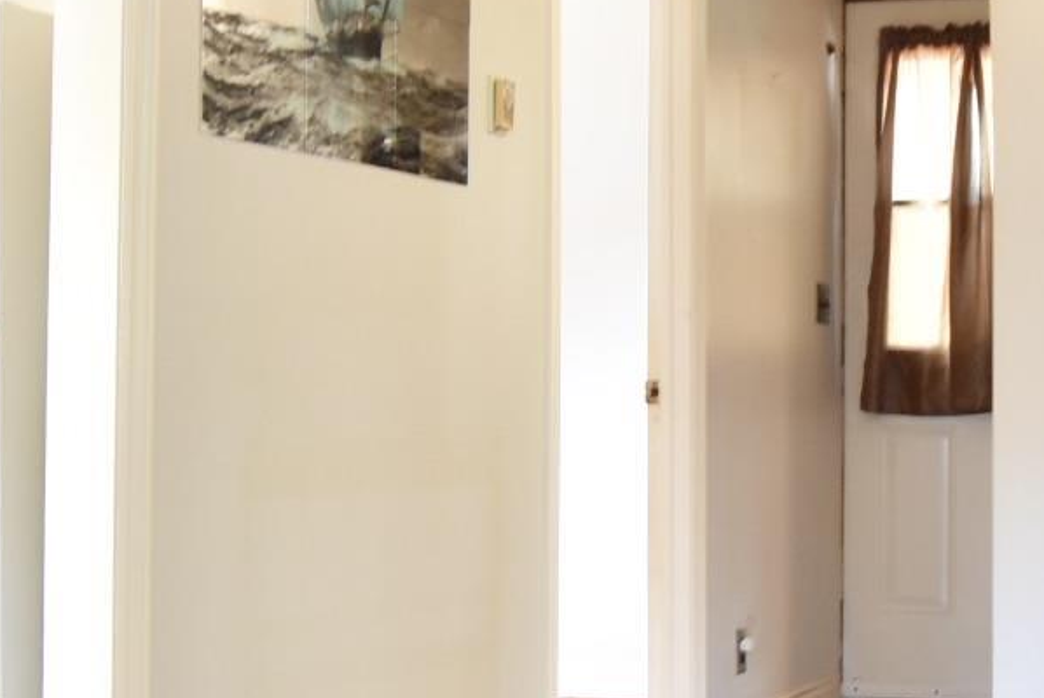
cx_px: 887
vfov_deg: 18.2
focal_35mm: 75
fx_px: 2177
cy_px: 354
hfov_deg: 26.3
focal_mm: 10
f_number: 3.5
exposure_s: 1/10
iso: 200
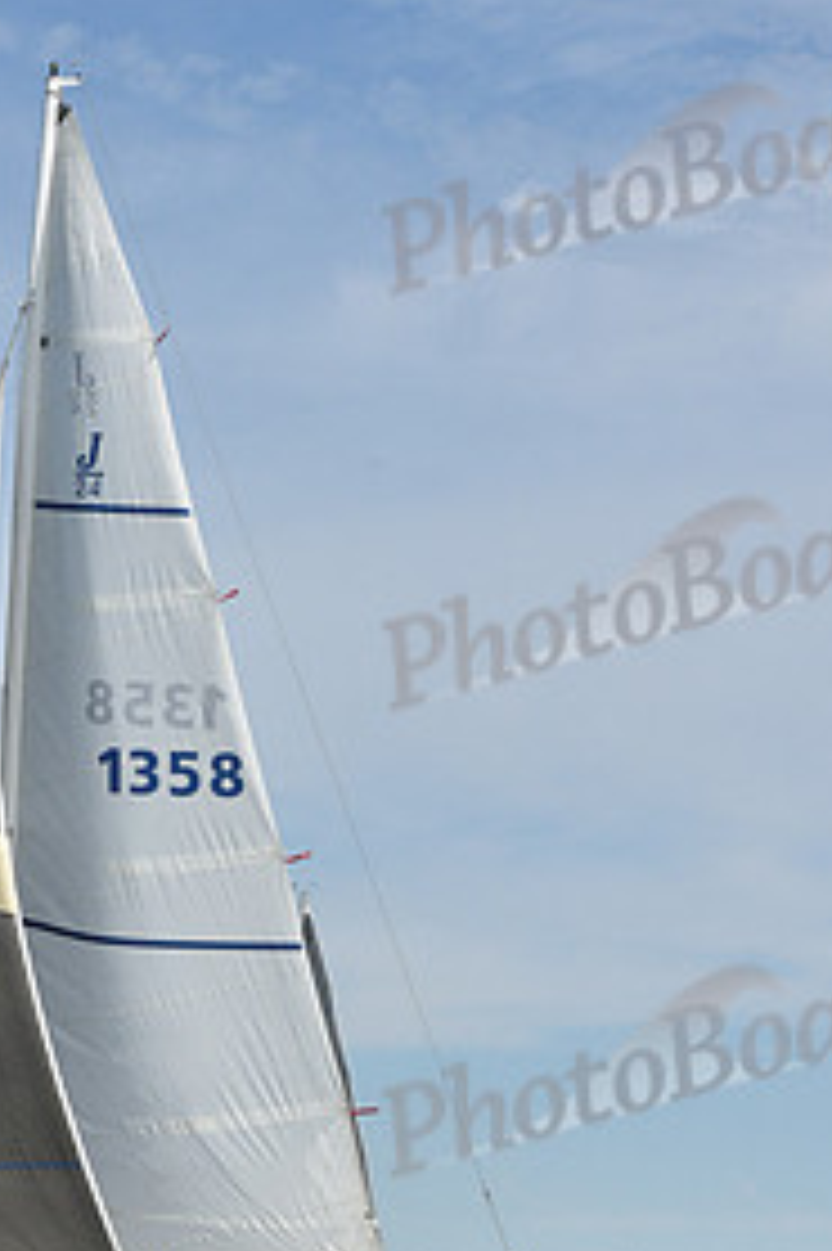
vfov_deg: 14.0
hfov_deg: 9.4
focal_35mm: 146
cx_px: 151
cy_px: 891
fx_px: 5067
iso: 320
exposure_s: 1/1000
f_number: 10
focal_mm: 70
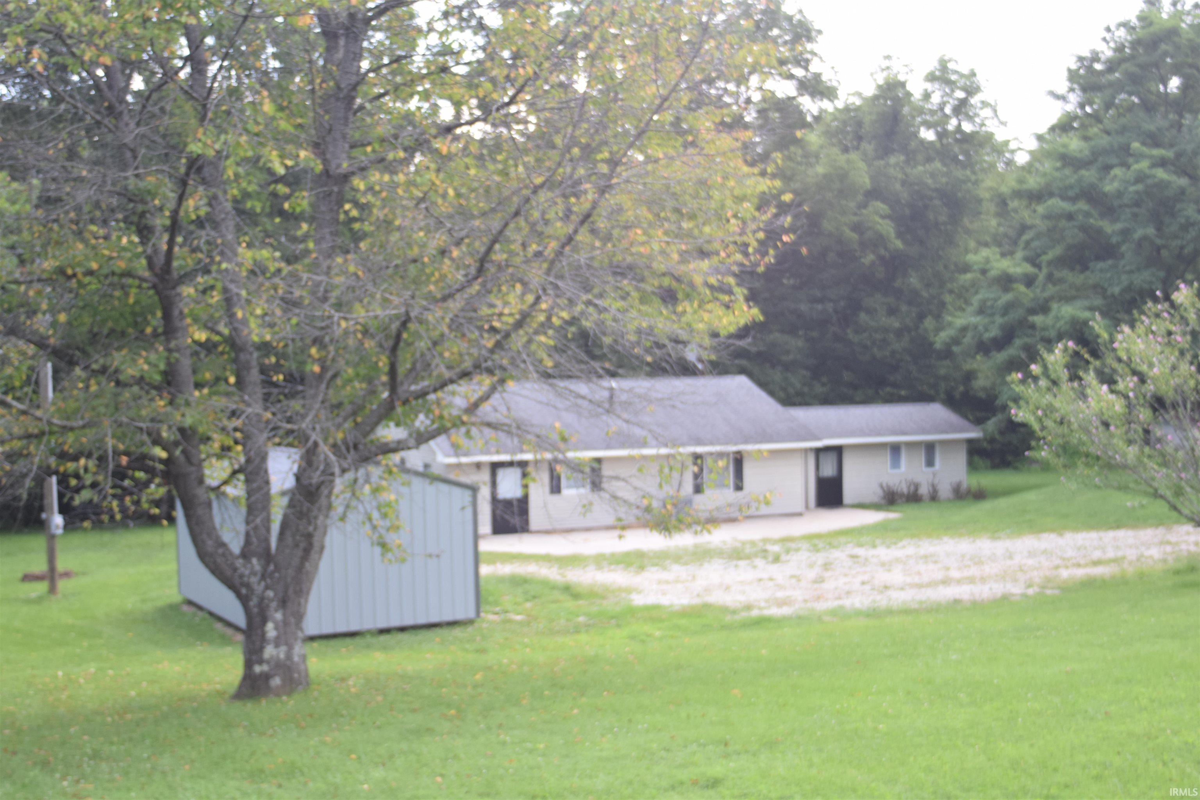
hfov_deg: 45.0
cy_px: 400
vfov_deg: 30.8
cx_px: 600
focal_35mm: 44
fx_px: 1450
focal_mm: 29
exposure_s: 1/200
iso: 400
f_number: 5
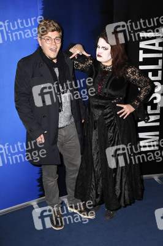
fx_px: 245
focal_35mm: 36
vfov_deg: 53.2
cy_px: 123
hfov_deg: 36.8
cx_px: 82
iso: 1600
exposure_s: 1/60
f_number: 6.3
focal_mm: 24
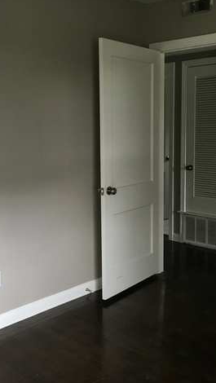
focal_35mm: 43
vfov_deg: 47.3
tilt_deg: -6.8
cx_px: 123
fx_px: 437
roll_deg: +1.2
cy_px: 192
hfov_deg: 27.7
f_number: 2.2
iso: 80
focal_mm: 4.15
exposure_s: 1/30
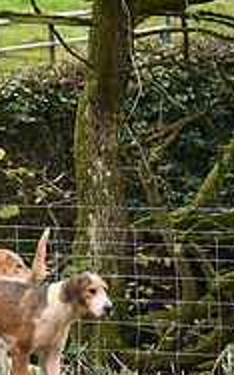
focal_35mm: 519
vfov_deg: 4.1
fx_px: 5312
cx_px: -326
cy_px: 114
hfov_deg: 2.5
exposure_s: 1/1000
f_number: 3.5
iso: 3200
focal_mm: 165
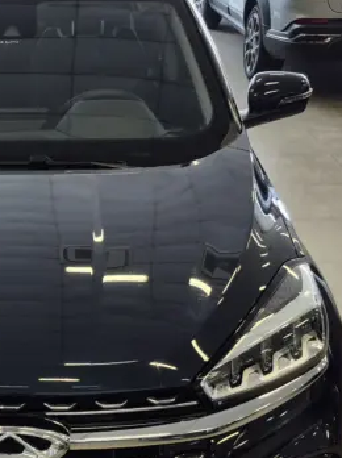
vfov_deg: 36.0
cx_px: 17
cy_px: 288
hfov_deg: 26.3
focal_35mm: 53
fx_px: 700
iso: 64
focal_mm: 5.4
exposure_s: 1/120
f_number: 1.8
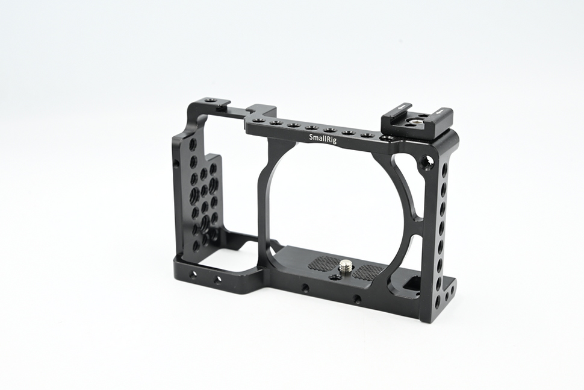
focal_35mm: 60
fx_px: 973
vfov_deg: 22.6
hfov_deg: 33.4
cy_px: 195
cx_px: 292
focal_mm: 60
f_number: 11
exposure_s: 1/30
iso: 200
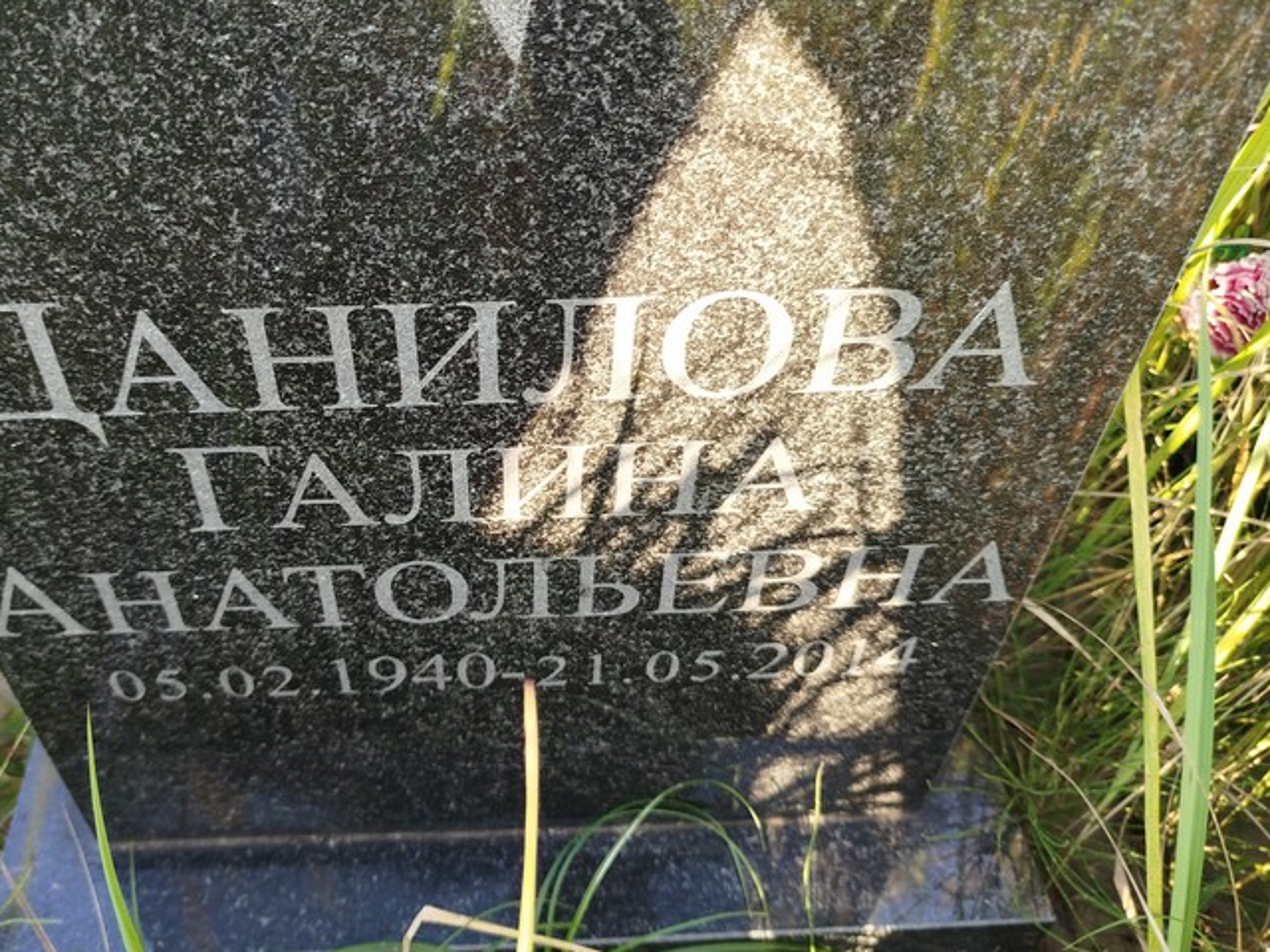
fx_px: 1101
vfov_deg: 46.8
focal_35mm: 30
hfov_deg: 59.4
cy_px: 438
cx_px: 504
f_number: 1.7
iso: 80
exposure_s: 1/100
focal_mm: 5.31
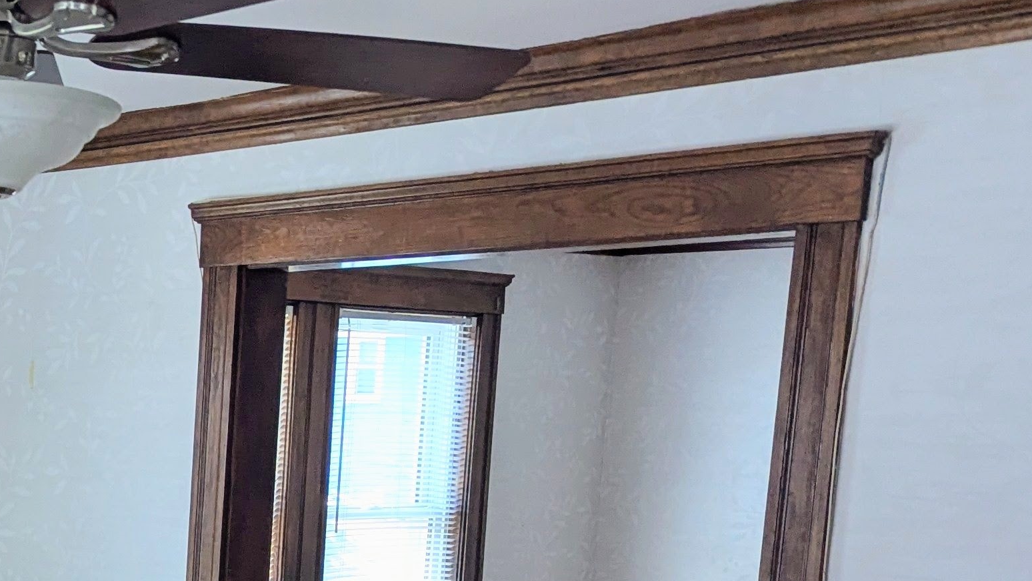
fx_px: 1888
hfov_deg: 26.3
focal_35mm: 69
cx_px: -286
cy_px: 724
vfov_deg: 16.6
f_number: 1.85
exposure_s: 1/505
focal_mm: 6.81
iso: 398
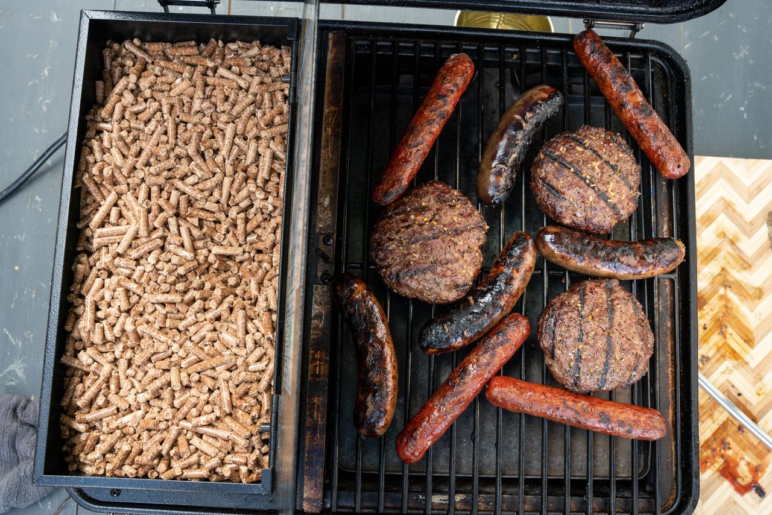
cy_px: 258
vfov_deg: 43.9
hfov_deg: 62.3
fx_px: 639
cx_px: 386
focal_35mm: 30
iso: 400
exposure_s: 1/80
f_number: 9
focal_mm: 29.8
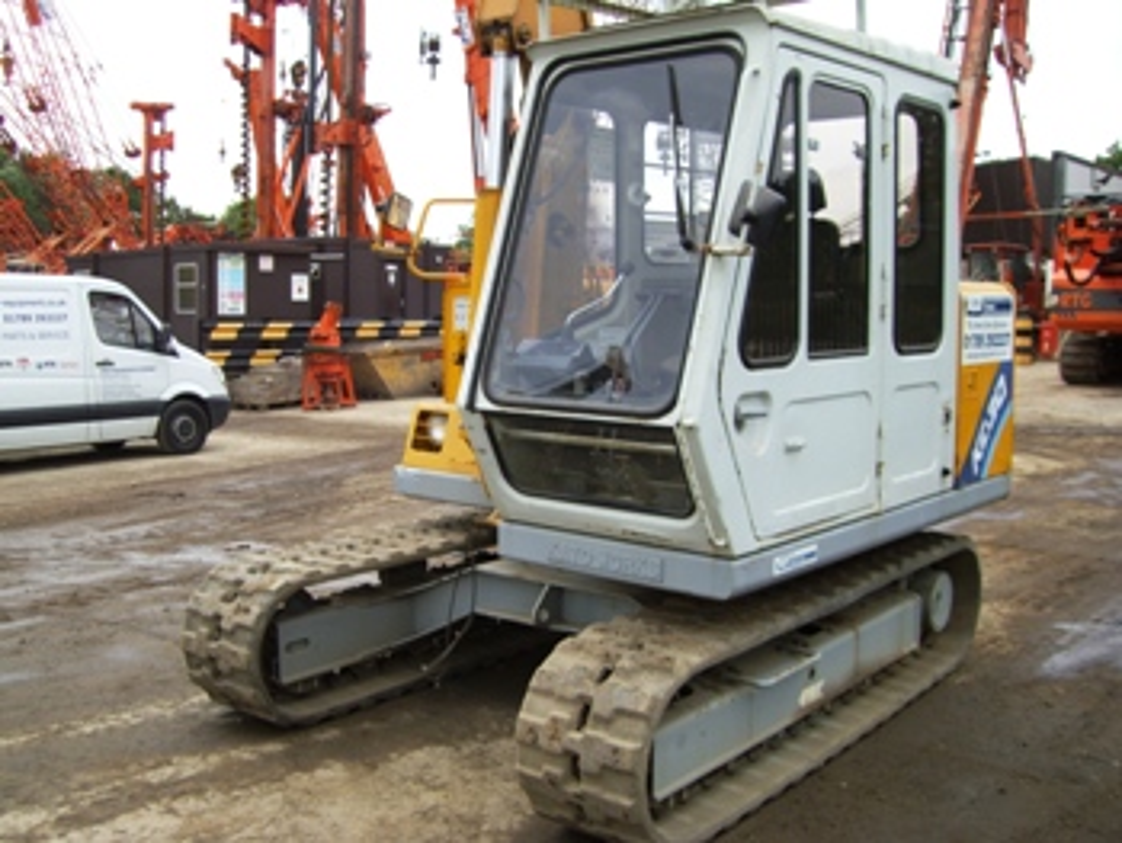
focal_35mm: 38
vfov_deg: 37.8
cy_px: 422
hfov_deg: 48.9
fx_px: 1233
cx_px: 561
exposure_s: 1/320
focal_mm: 6.2
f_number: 2.7
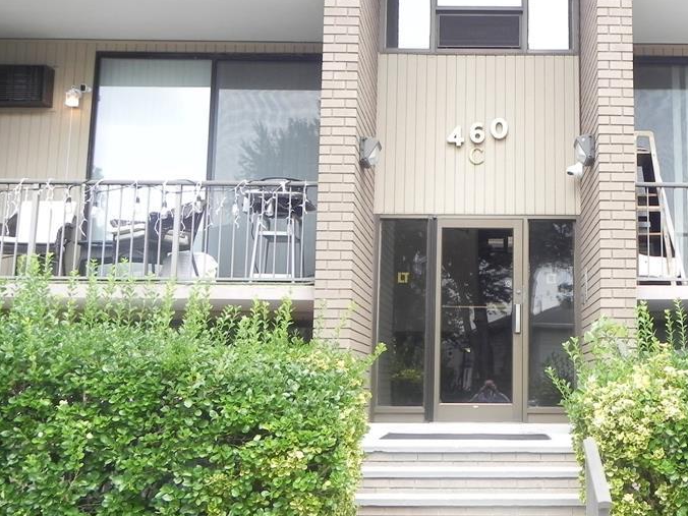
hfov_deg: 37.5
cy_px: 223
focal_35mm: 50
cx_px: 486
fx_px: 994
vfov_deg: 29.1
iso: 160
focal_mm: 5.9
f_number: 4.5
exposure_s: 1/116
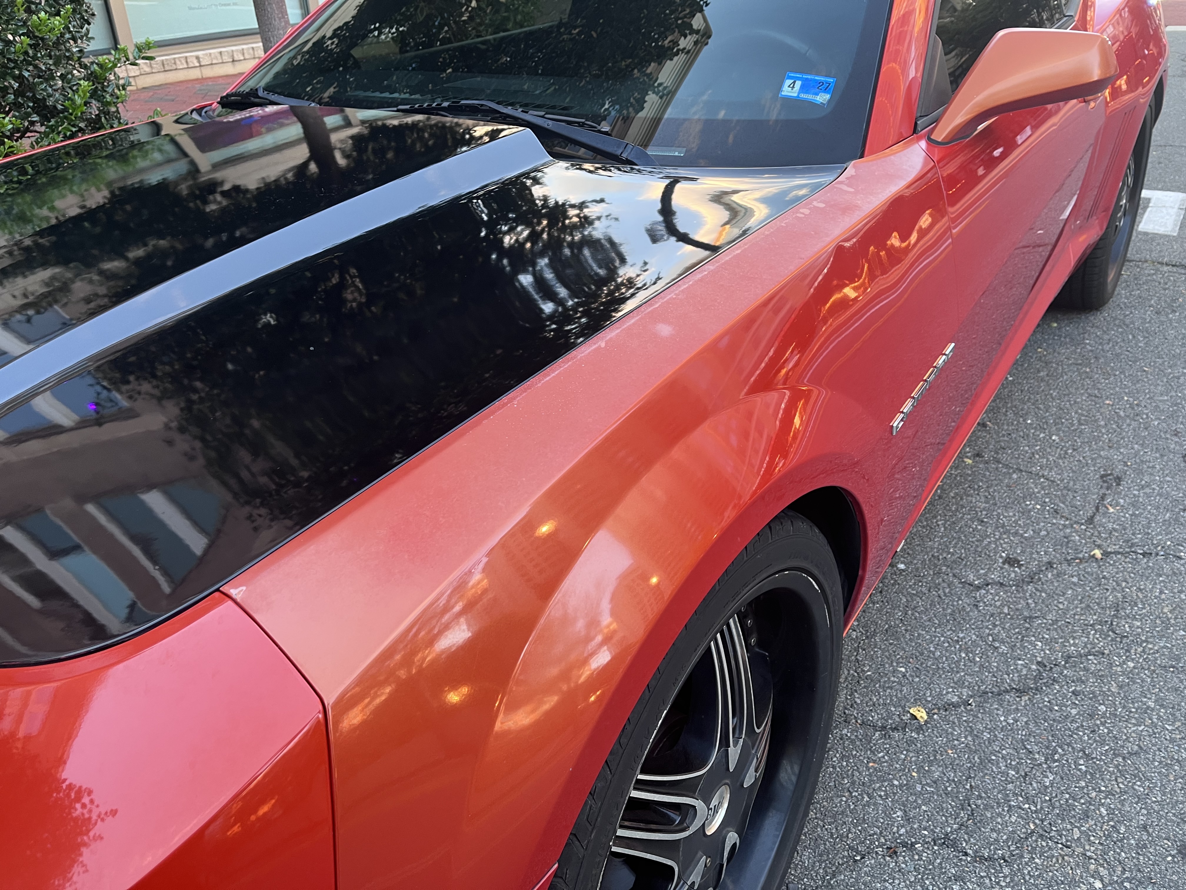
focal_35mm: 26
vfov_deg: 53.1
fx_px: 891
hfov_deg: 67.3
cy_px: 445
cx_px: 593
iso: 80
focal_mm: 5.1
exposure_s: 1/50
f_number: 1.6
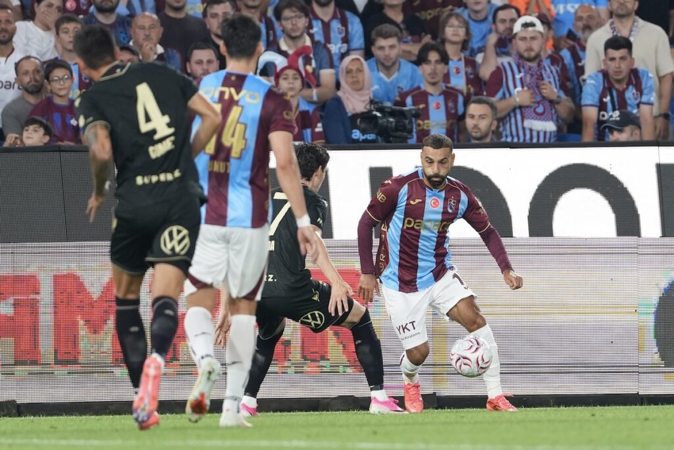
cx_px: 337
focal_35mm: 450
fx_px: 8426
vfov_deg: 3.1
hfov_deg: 4.6
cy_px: 225
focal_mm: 300
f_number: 2.8
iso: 1600
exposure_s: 1/1250
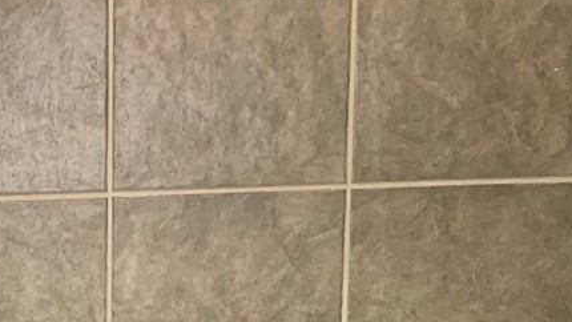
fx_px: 2048
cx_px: -20
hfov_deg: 15.6
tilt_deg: -14.5
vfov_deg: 7.8
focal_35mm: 135
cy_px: 950
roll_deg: +0.5
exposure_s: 1/60
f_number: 1.8
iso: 80
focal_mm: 4.25
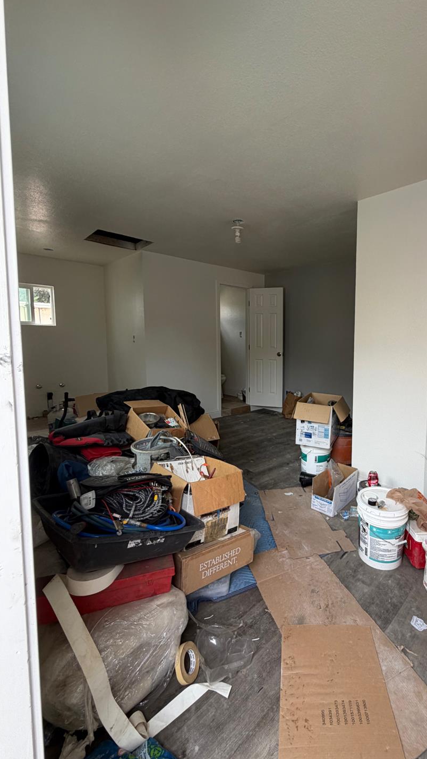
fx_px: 322
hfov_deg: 64.8
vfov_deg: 99.3
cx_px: 295
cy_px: 368
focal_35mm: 16
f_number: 2.2
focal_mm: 2.22
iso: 80
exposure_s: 1/121
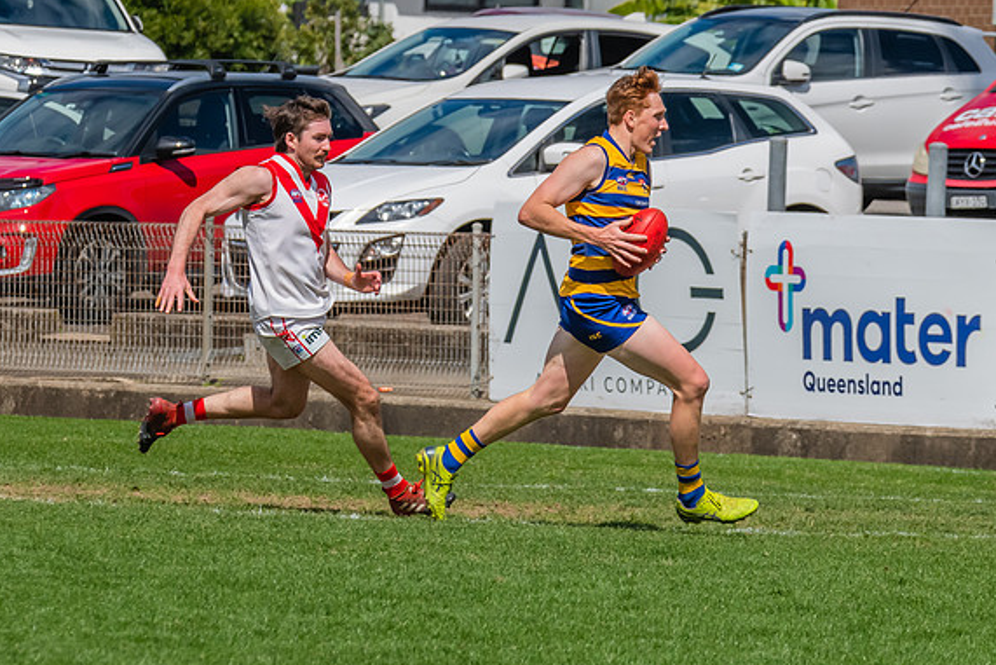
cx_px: 635
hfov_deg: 4.0
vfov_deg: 2.7
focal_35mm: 517
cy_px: 245
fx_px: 14306
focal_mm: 270
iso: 800
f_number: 13
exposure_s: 1/1600
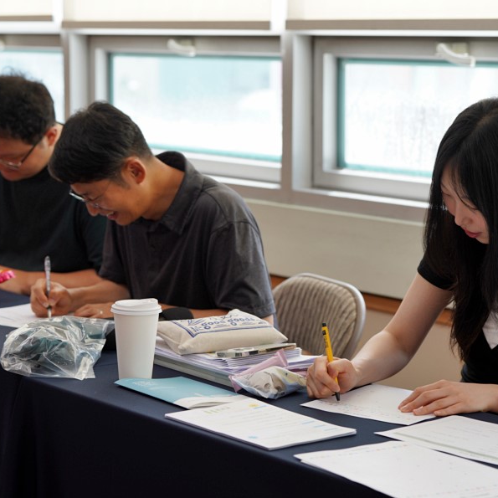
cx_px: 217
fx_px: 1465
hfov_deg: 19.3
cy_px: 248
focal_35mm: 90
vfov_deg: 19.3
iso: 125
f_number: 4
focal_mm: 70
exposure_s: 1/80
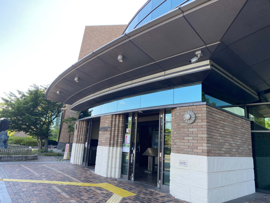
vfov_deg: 53.1
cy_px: 102
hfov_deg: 67.3
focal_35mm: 26
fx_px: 203
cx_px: 135
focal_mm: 4.25
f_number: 1.8
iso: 32
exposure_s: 1/335
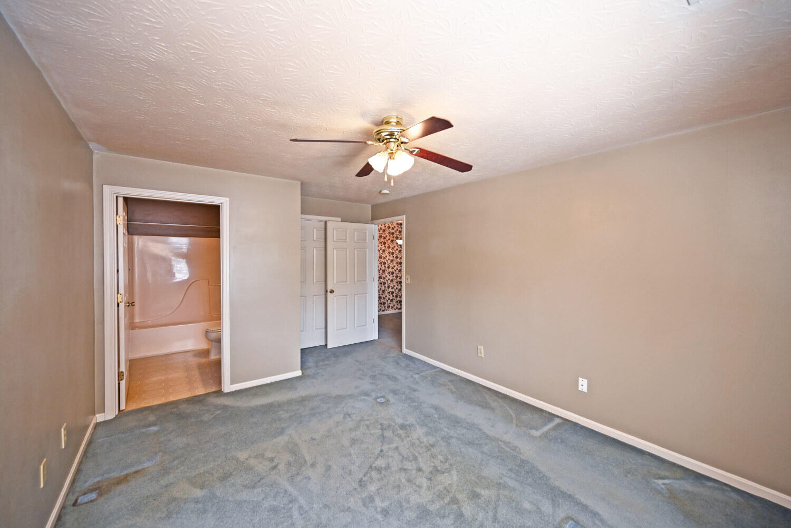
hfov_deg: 104.3
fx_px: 308
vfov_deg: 81.2
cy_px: 264
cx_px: 396
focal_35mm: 14
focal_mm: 14
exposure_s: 1/60
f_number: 4
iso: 360
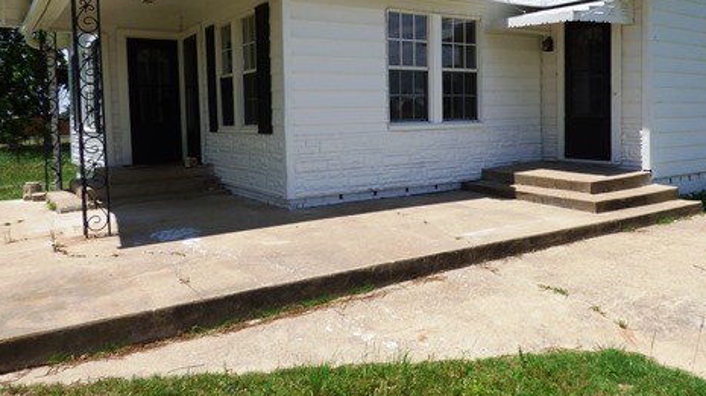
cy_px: 140
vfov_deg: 38.5
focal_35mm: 30
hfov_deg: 64.0
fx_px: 561
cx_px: 405
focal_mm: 3.58
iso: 100
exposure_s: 1/2000
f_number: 2.8
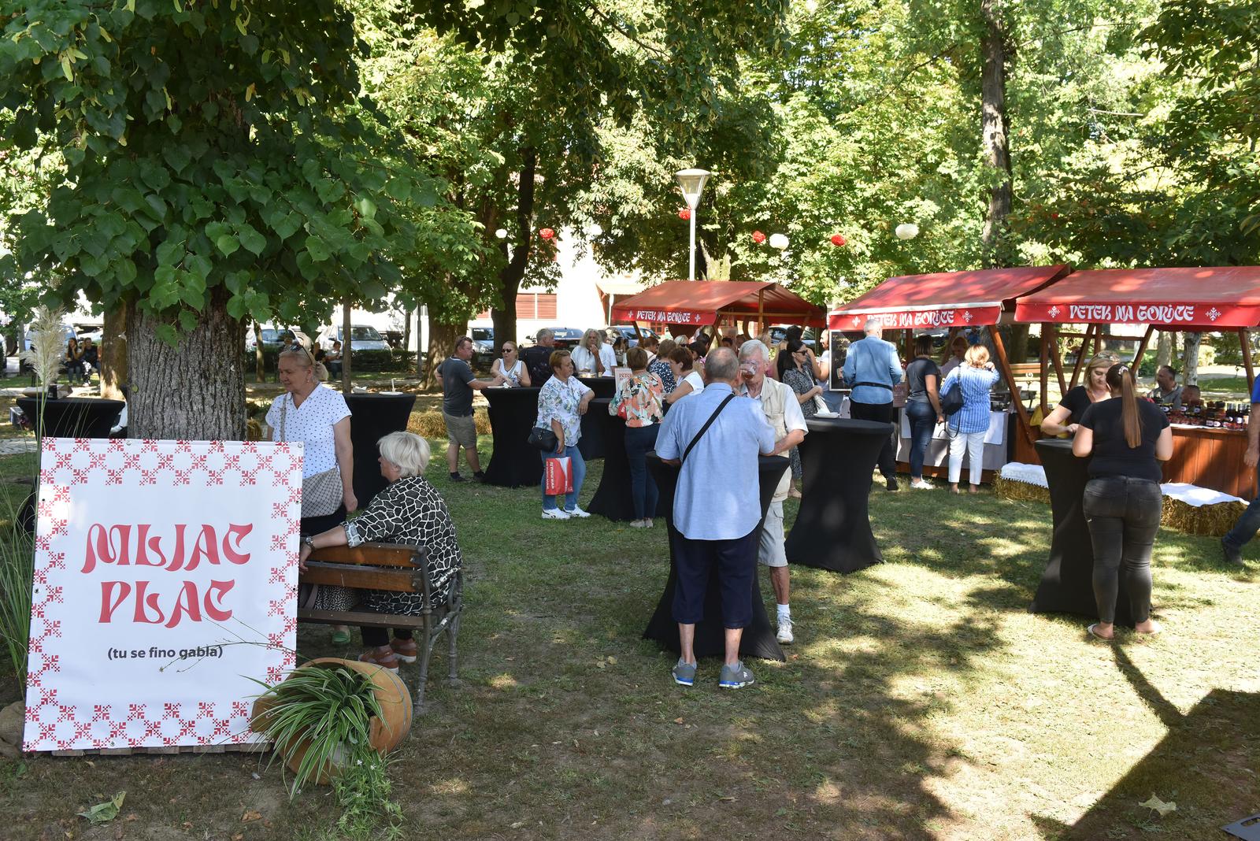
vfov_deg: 41.1
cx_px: 630
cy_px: 420
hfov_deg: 58.7
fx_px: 1120
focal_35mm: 32
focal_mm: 32
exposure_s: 1/250
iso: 720
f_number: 8
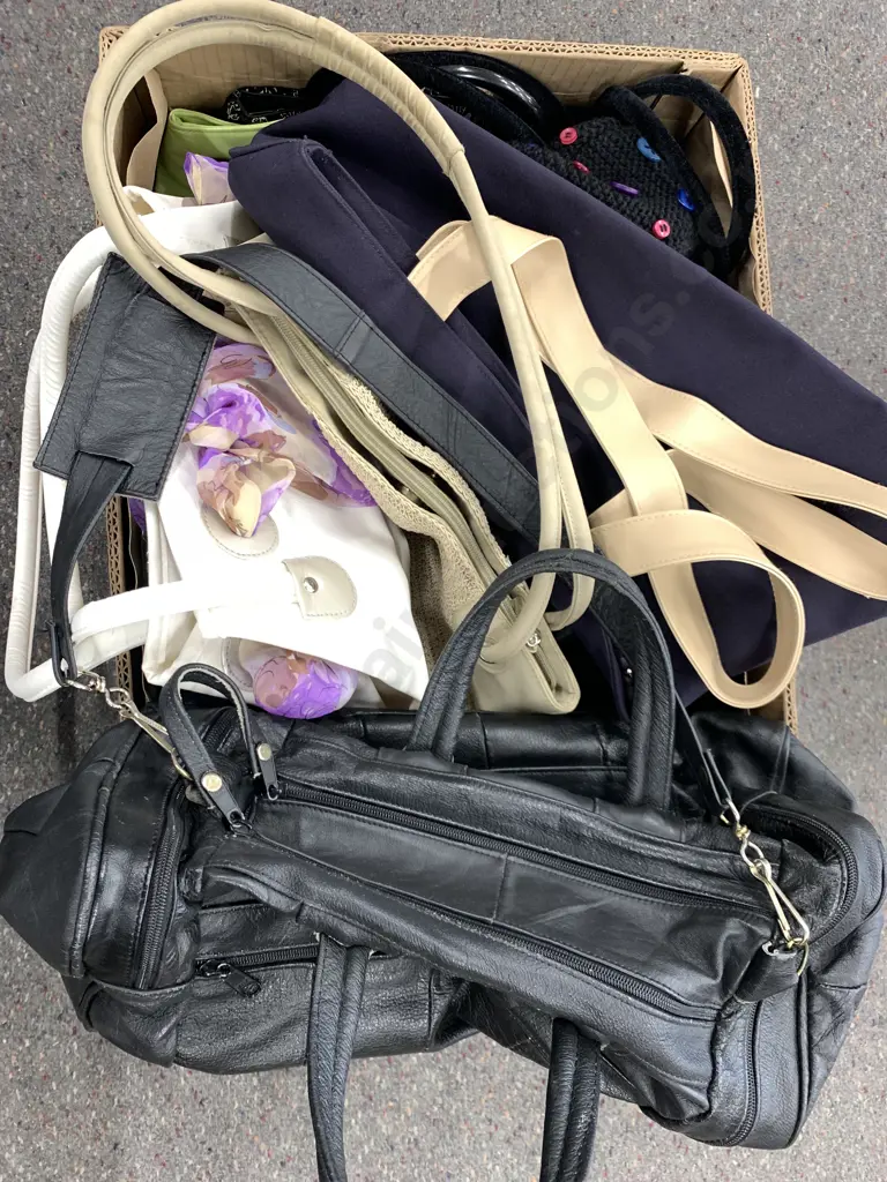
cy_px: 591
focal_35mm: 26
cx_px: 444
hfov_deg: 53.1
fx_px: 888
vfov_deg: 67.3
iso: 125
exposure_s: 1/50
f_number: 1.8
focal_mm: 4.25
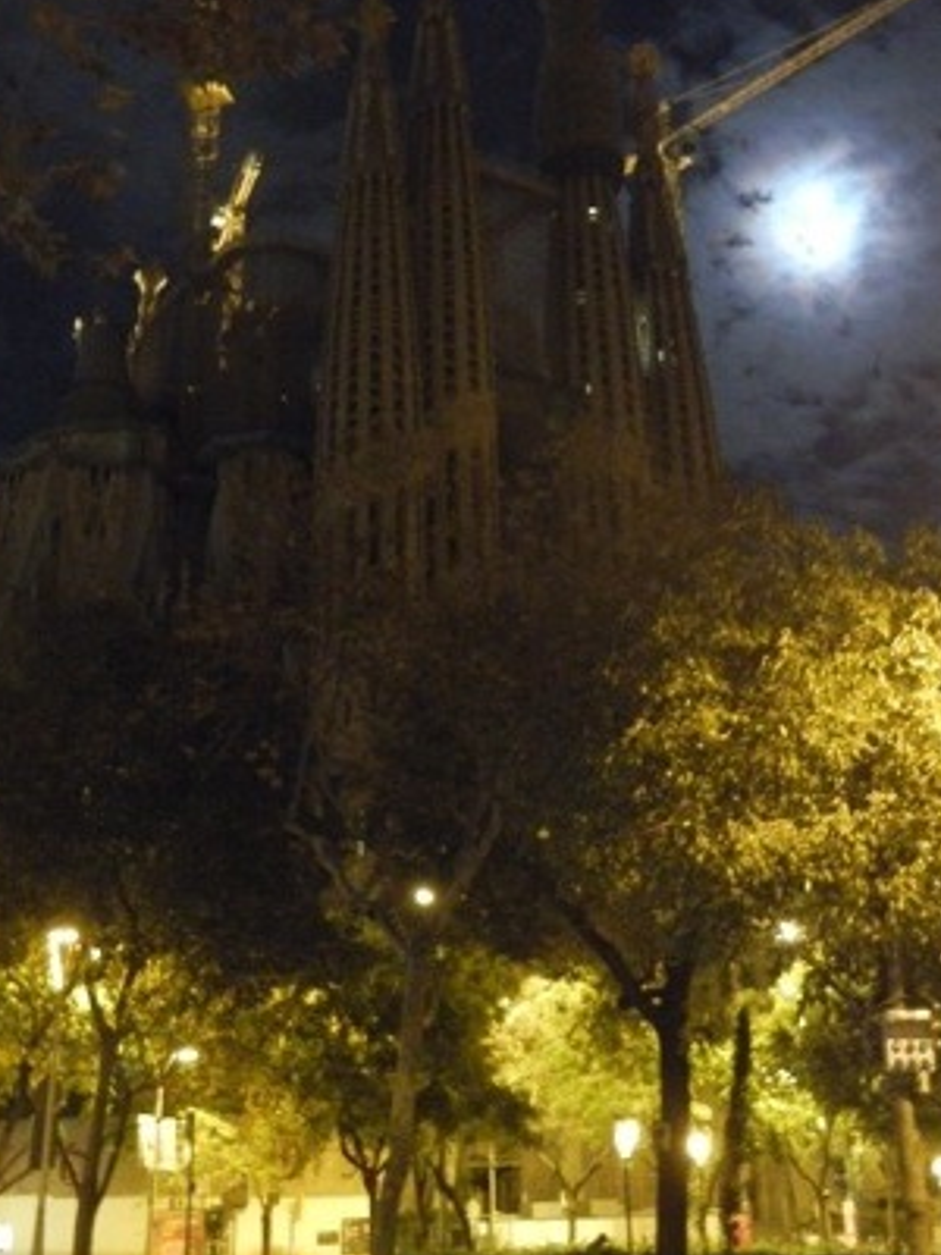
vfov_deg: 41.4
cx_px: 508
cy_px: 392
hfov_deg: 32.2
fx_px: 1631
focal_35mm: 45
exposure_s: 1/4
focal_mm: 5.4
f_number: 3.5
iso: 400
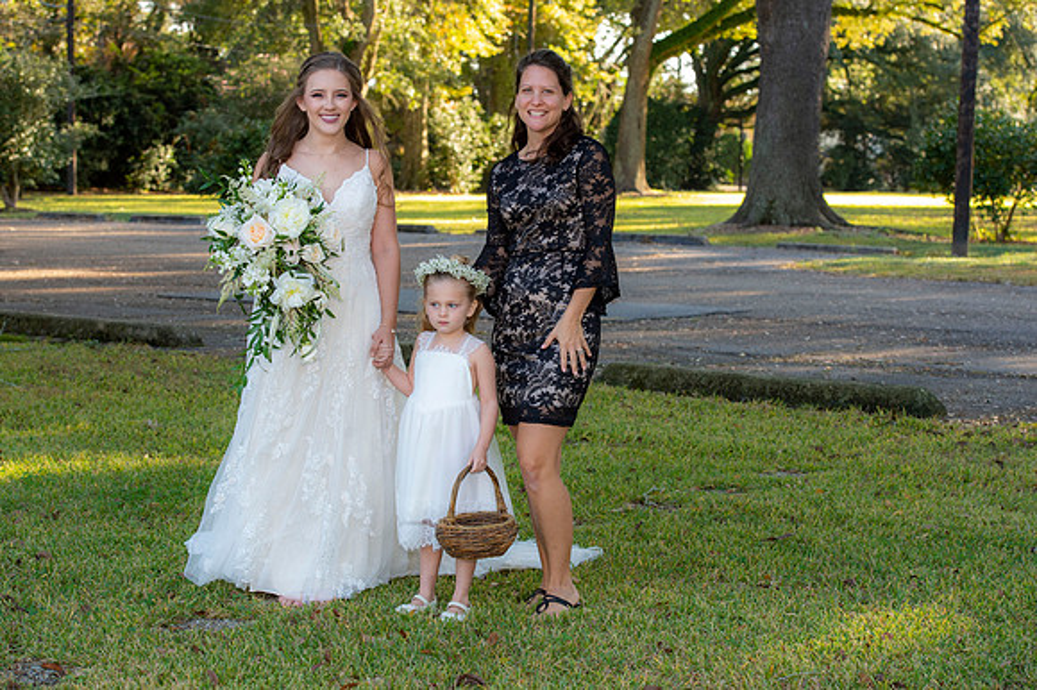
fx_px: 2159
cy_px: 345
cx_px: 518
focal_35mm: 75
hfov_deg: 27.0
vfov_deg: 18.2
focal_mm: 75
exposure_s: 1/320
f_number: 6.3
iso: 1250
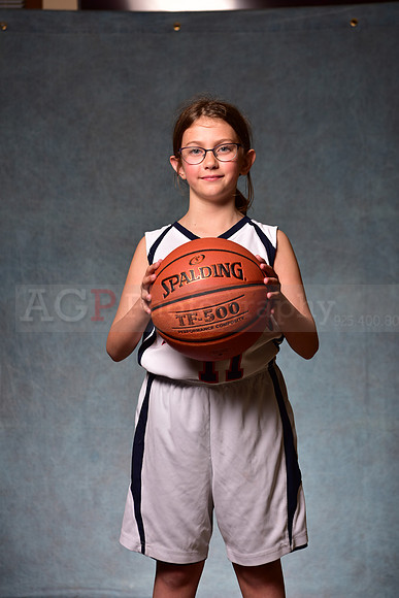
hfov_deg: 19.5
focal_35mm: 70
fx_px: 1163
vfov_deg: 28.8
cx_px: 200
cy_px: 299
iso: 100
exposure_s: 1/200
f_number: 5
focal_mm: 70
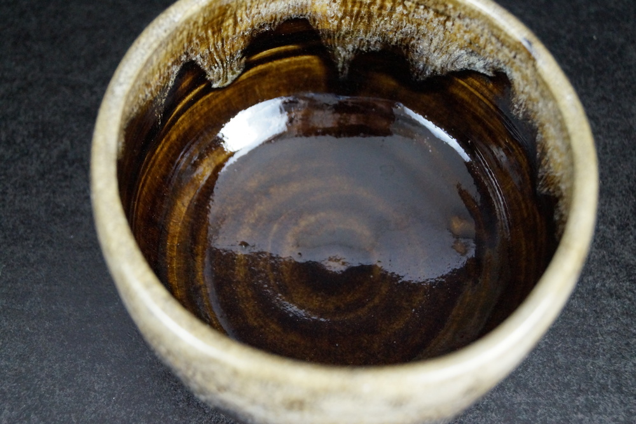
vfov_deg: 25.7
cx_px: 318
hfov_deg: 37.9
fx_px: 927
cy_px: 212
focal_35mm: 52
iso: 3200
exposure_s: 1/160
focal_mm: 35
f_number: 5
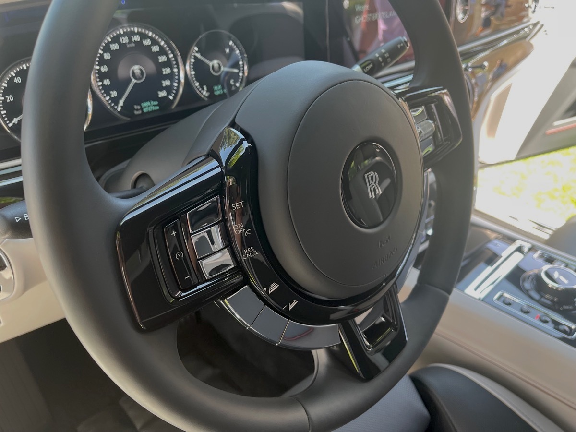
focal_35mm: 26
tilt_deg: -31.5
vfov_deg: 53.1
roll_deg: -2.0
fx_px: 433
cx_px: 288
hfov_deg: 67.3
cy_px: 216
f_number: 1.6
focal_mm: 5.1
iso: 100
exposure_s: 1/121
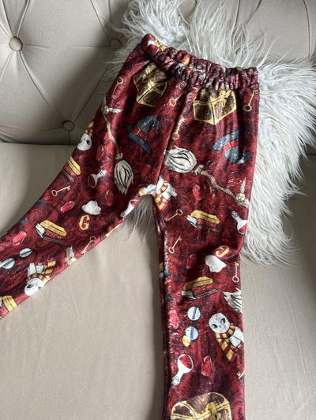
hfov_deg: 53.1
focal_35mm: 26
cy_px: 210
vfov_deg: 67.3
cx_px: 158
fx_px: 316
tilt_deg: -59.5
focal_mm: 5.1
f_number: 1.6
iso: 80
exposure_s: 1/122
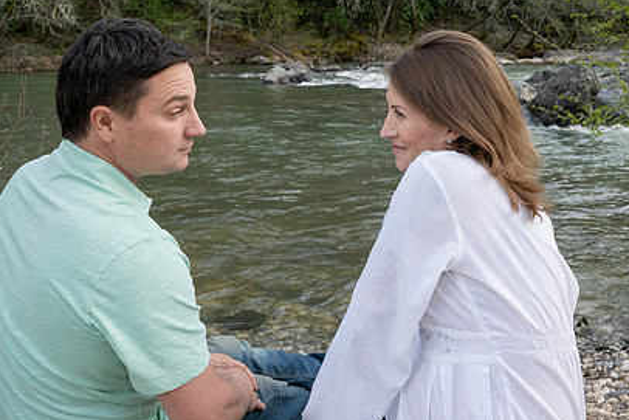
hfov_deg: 48.4
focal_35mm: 40
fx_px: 699
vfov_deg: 33.3
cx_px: 338
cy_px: 157
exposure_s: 1/125
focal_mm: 28
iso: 500
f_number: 11
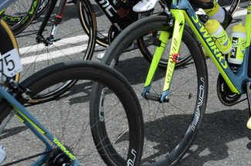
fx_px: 620
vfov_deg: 14.9
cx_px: 204
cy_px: -27
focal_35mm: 89
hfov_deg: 22.6
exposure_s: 1/1000
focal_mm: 24
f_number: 6.3
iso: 400
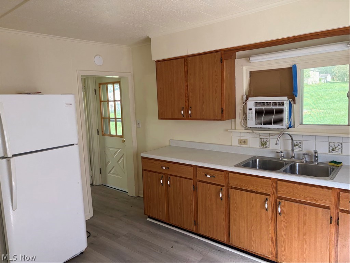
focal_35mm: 26
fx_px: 263
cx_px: 175
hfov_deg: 67.3
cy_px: 132
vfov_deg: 53.1
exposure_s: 1/188
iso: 100
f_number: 1.6
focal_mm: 5.96
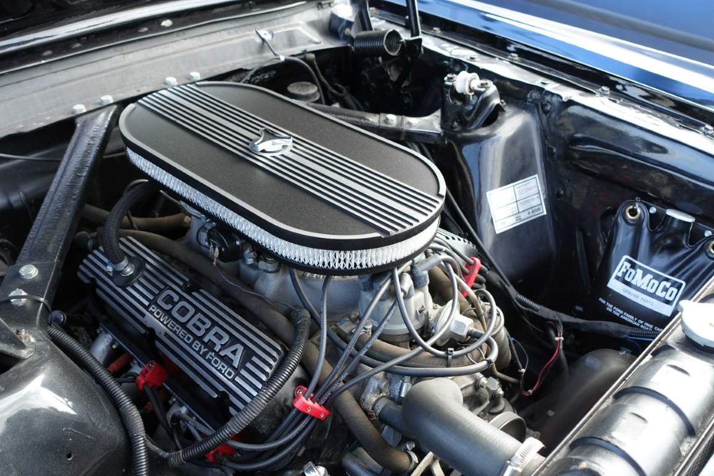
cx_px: 357
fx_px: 635
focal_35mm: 32
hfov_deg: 58.7
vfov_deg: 41.1
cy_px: 238
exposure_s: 1/80
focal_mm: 11.81
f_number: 2.8
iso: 125
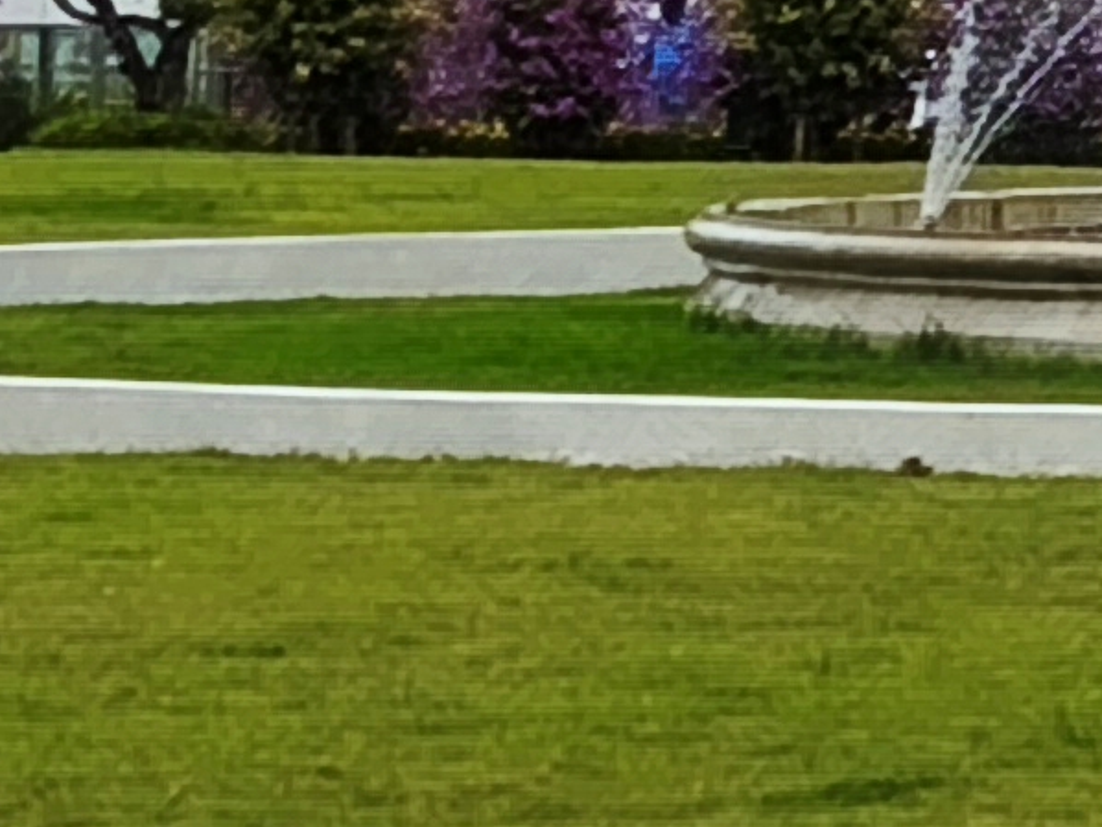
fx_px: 8472
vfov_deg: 5.2
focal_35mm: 266
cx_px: 1570
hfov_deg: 7.3
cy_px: -1939
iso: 50
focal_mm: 6.18
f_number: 1.65
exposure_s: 1/492
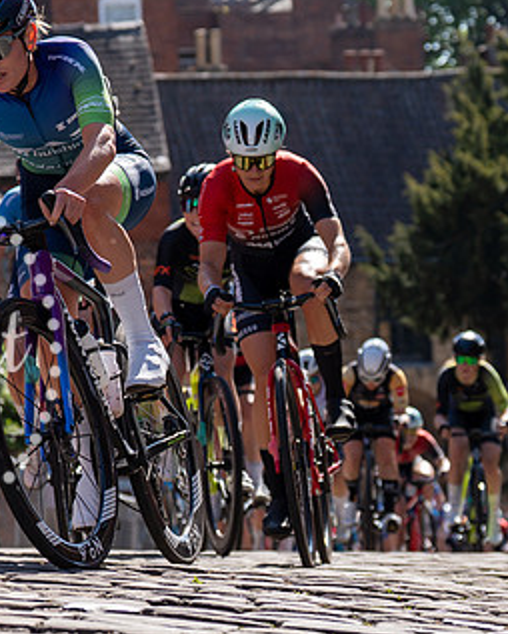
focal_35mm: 174
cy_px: 292
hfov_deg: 8.9
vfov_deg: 11.1
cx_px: 93
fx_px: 3267
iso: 100
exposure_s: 1/1000
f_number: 3.5
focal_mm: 70
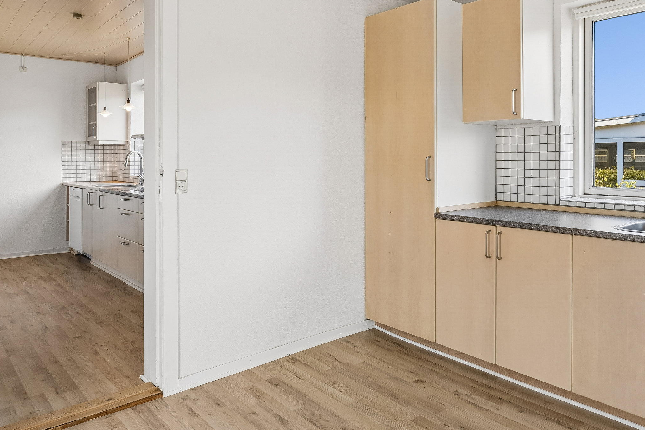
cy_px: 168
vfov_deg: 46.1
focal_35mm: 28
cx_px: 392
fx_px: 502
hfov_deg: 64.8
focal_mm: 19
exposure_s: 1/25
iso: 200
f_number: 8
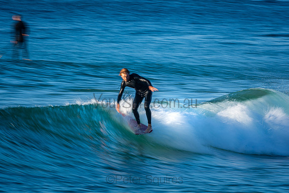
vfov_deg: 1.8
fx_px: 6022
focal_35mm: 750
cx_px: 144
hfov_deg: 2.7
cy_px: 96
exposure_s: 1/20
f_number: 25
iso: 100
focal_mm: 500
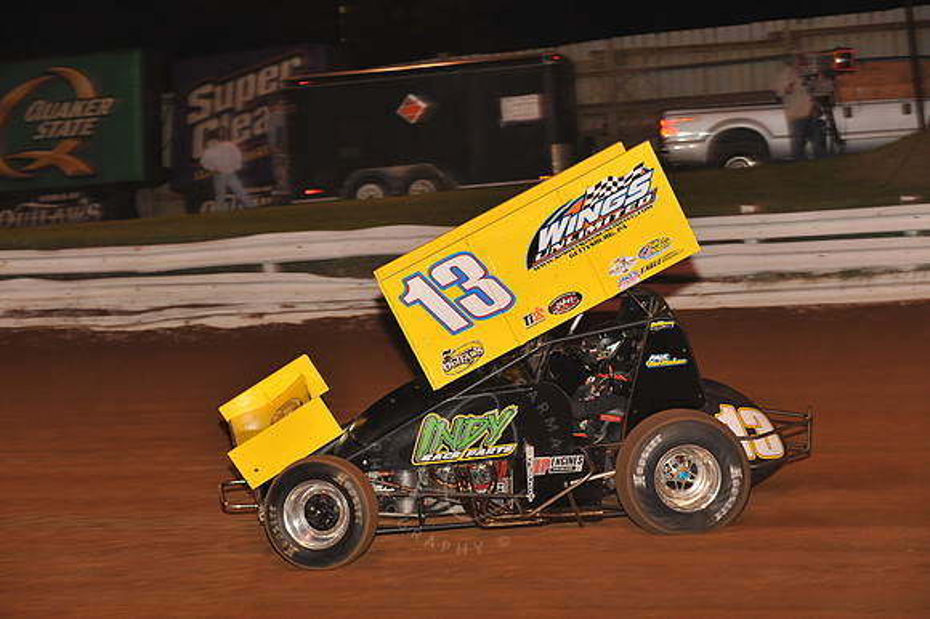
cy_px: 310
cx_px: 465
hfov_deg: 18.3
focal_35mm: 112
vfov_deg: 12.2
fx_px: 2892
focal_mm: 112
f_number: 6.3
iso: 1250
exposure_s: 1/320
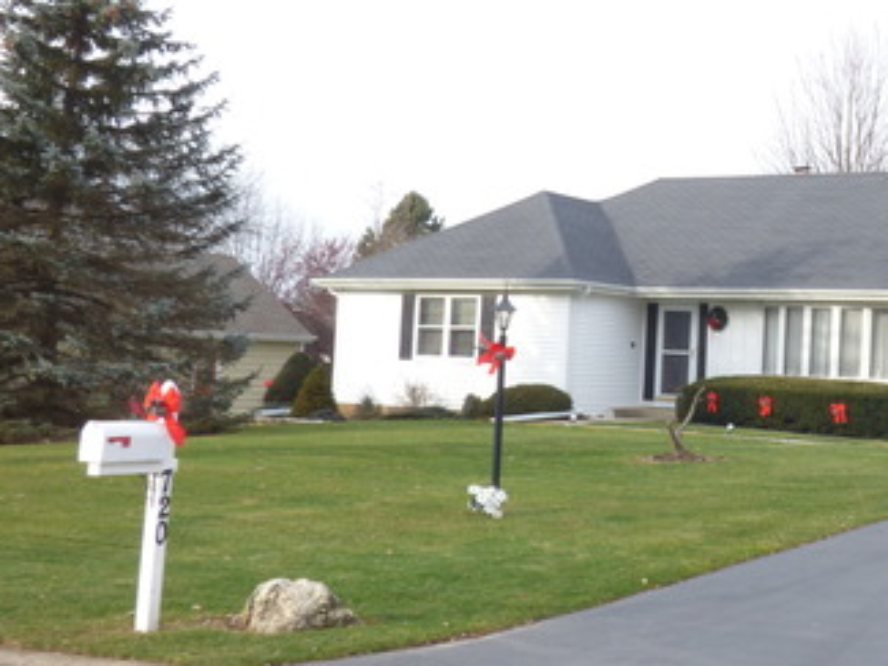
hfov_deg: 31.3
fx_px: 1514
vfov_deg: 24.7
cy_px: 229
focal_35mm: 59
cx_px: 790
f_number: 7.1
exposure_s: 1/80
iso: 100
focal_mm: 5.29
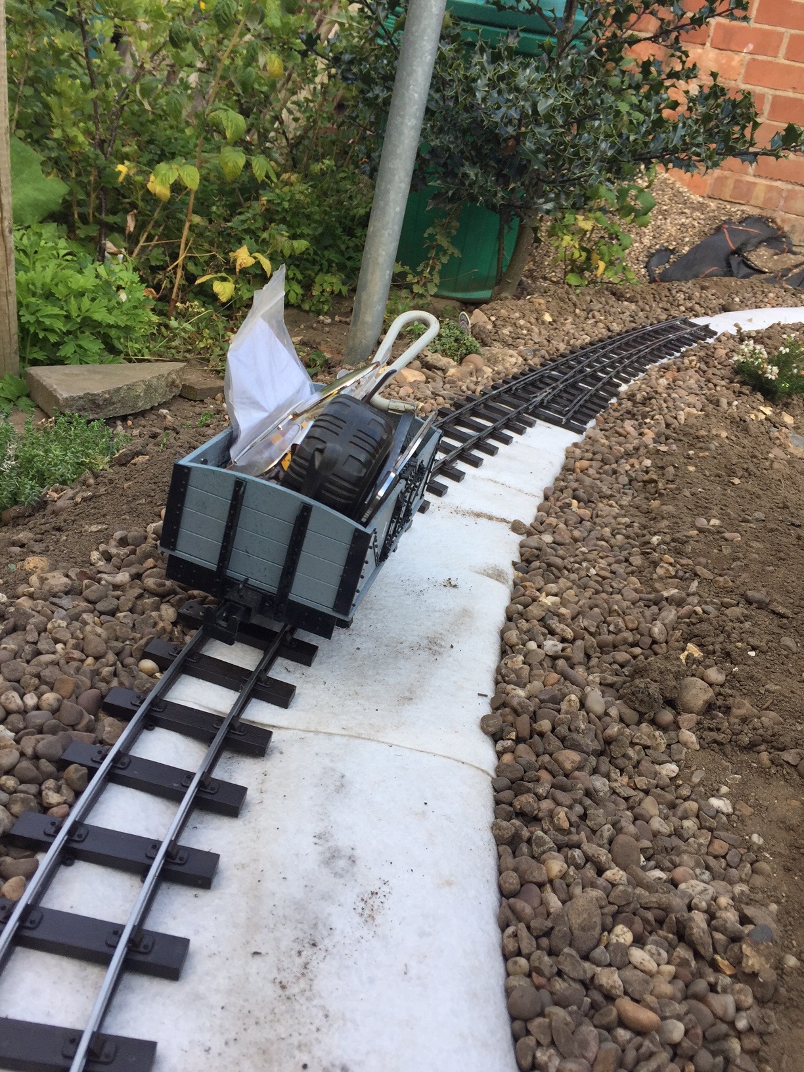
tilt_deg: -26.4
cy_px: 536
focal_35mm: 29
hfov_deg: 48.2
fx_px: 898
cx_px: 402
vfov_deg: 61.7
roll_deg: -9.4
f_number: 2.2
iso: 32
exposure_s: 1/412
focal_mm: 4.15
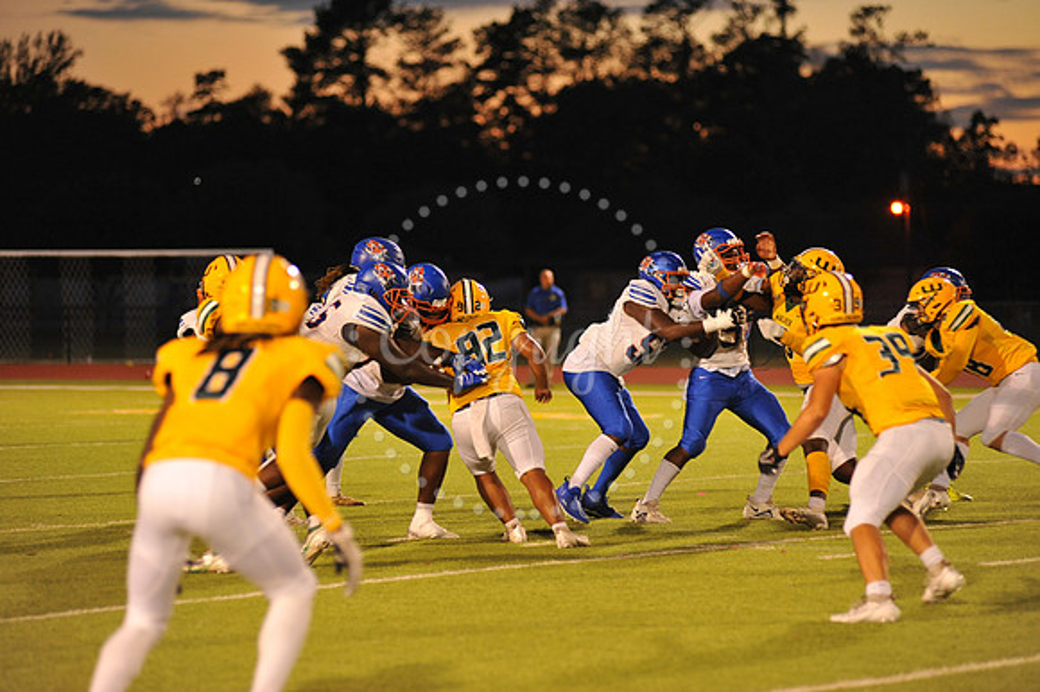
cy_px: 346
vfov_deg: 9.5
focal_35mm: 145
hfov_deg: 14.2
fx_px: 4186
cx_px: 520
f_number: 2.8
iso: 2000
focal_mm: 145
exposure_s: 1/250
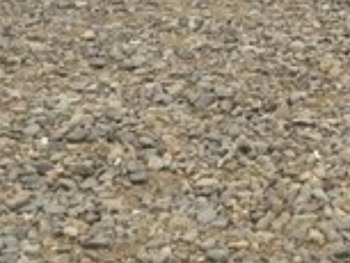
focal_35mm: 121
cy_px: -214
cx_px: 307
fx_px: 1224
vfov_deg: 11.4
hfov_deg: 16.1
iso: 40
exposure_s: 1/306
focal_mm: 3.7
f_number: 1.9
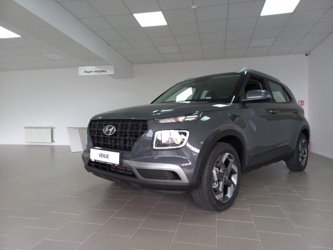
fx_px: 240
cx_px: 166
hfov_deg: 69.4
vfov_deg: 54.9
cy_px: 125
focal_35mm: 25
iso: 64
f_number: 1.8
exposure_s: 1/50
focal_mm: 4.6
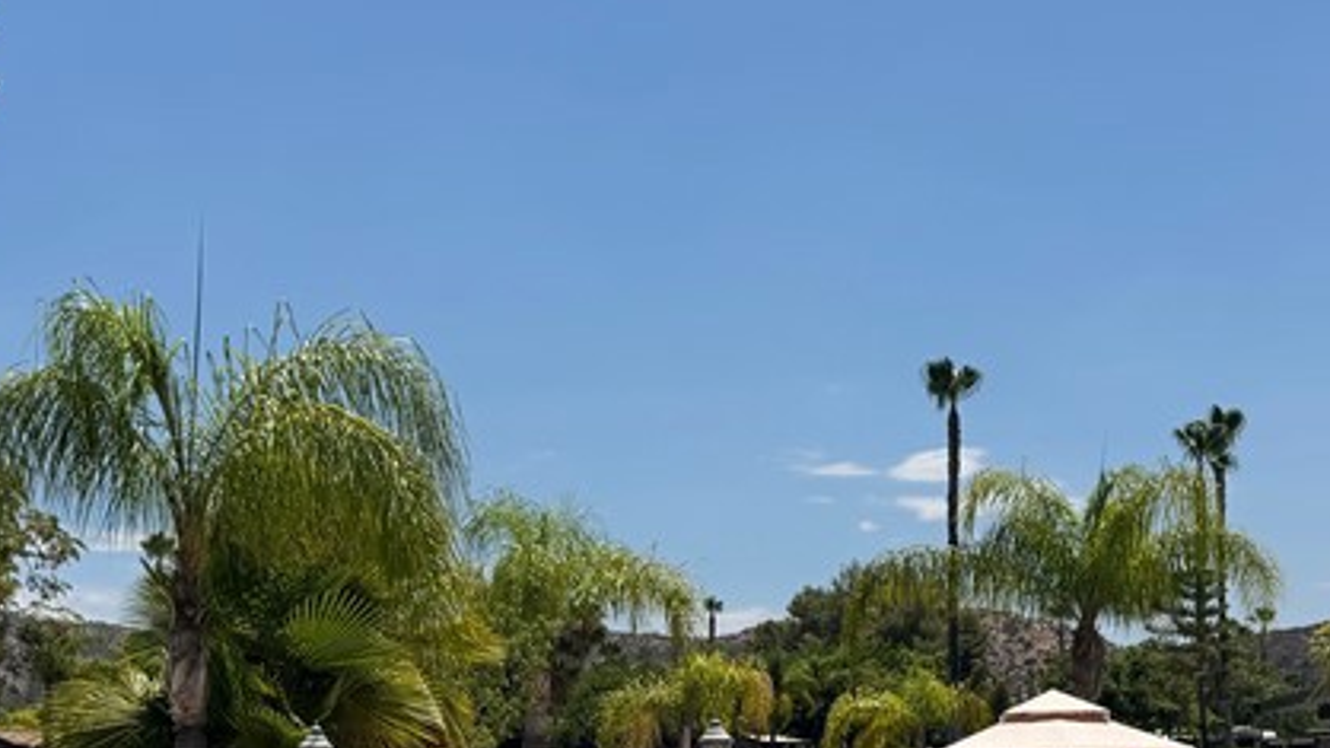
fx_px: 2257
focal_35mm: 64
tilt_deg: +5.0
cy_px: 582
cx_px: 668
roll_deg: +0.9
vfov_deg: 18.7
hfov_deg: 32.8
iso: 80
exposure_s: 1/7937
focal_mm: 6.76
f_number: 1.78
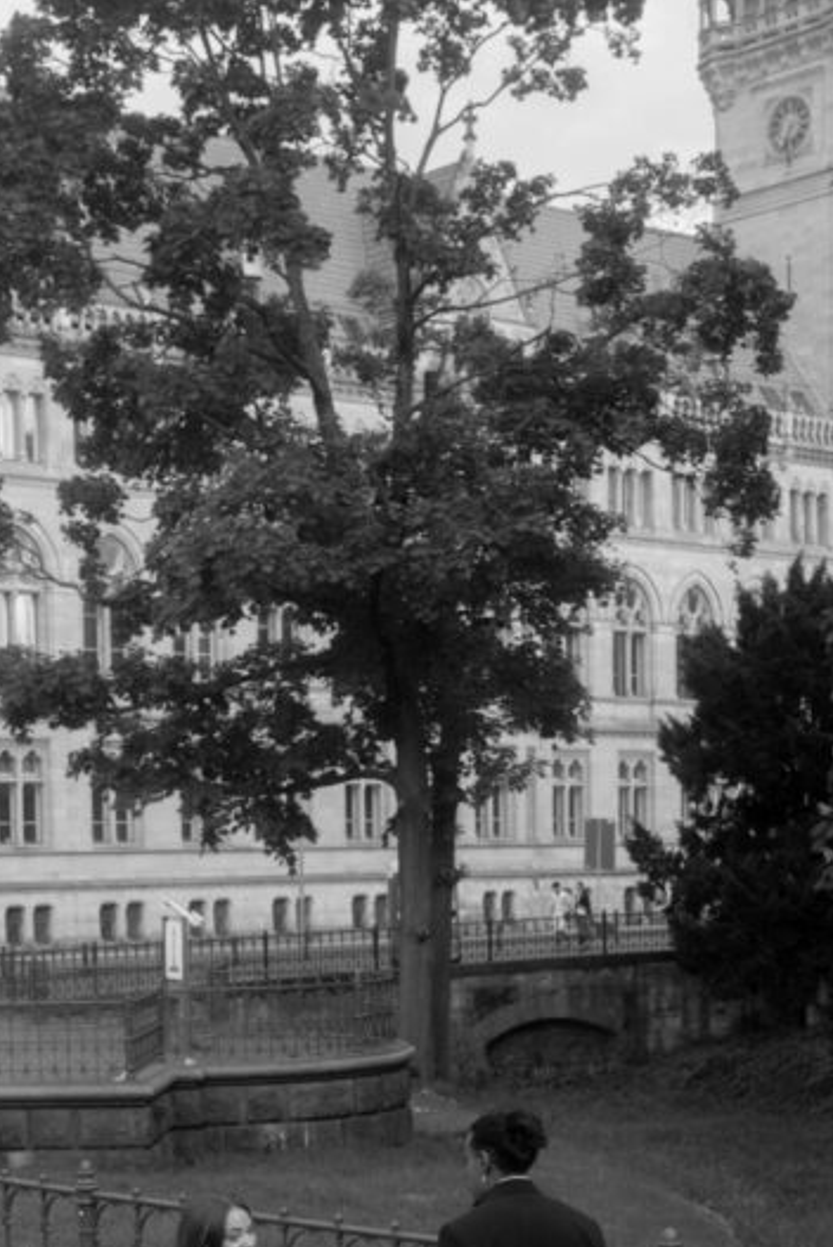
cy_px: 1017
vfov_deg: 28.9
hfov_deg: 20.0
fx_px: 2357
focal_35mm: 68
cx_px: 299
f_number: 8
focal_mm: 35
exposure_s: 1/125
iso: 500
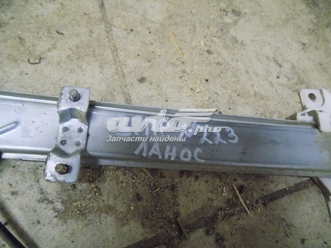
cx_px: 166
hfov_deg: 73.9
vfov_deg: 58.9
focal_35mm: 23
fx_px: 220
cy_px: 124
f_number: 3.1
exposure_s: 1/100
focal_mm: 4
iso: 1600
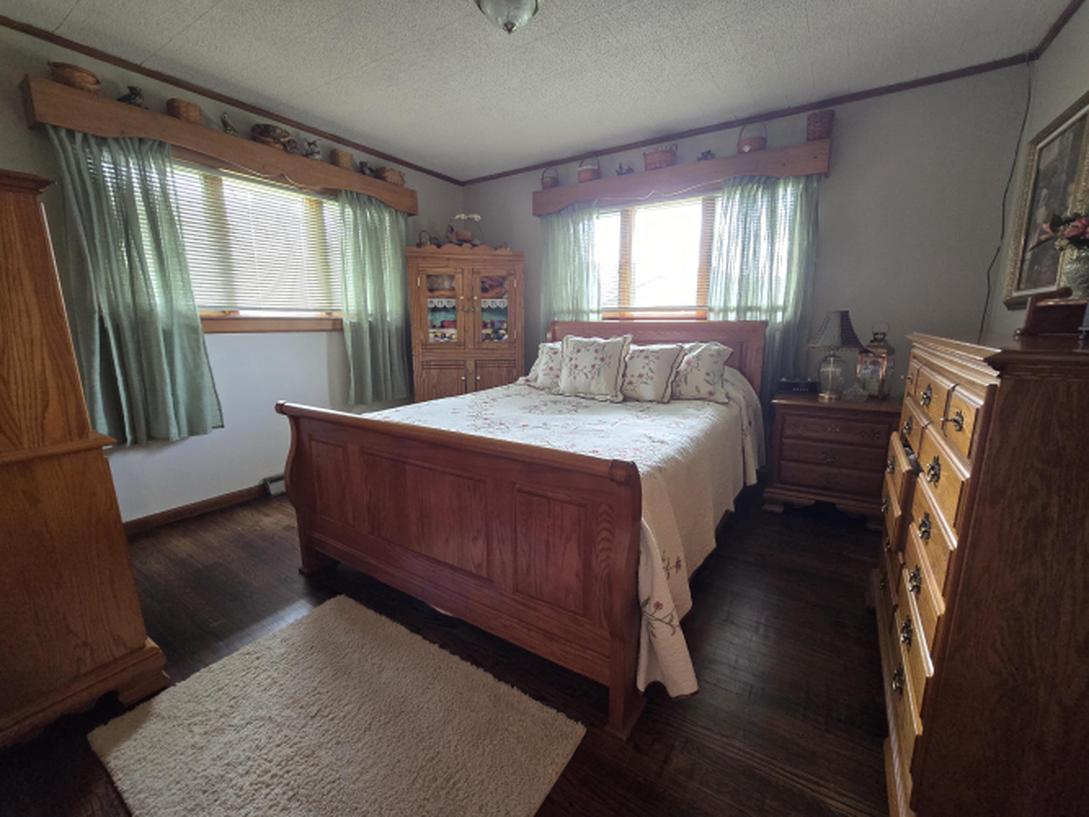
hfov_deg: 106.2
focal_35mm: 13
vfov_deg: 89.9
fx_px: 409
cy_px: 408
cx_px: 544
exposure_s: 1/60
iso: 320
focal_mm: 2.2
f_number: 2.2
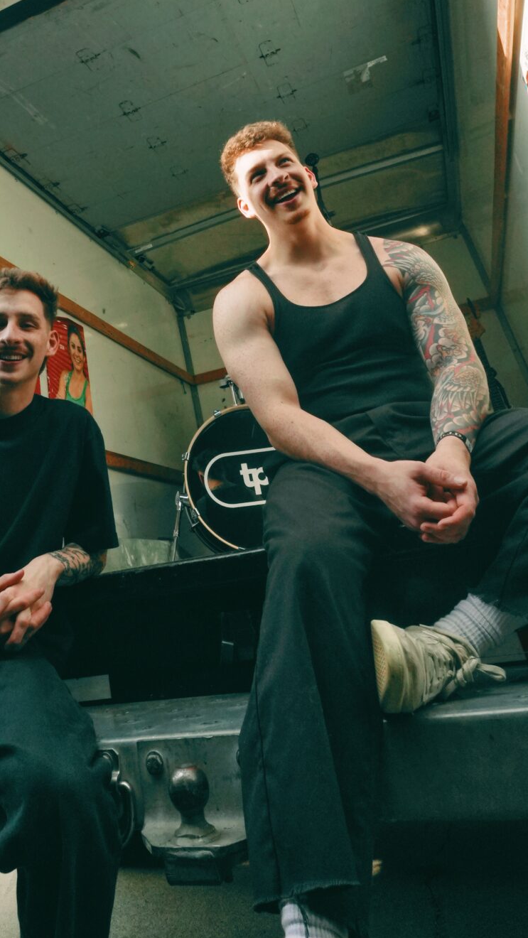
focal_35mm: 27
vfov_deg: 65.5
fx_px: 667
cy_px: 225
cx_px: 120
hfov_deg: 41.7
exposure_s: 1/800
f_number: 8
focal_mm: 11
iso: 800
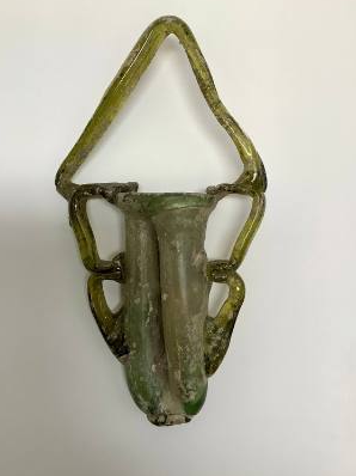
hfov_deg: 41.7
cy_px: 233
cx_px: 173
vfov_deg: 54.0
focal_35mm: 34
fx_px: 467
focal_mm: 3.3
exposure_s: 1/120
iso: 100
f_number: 2.4
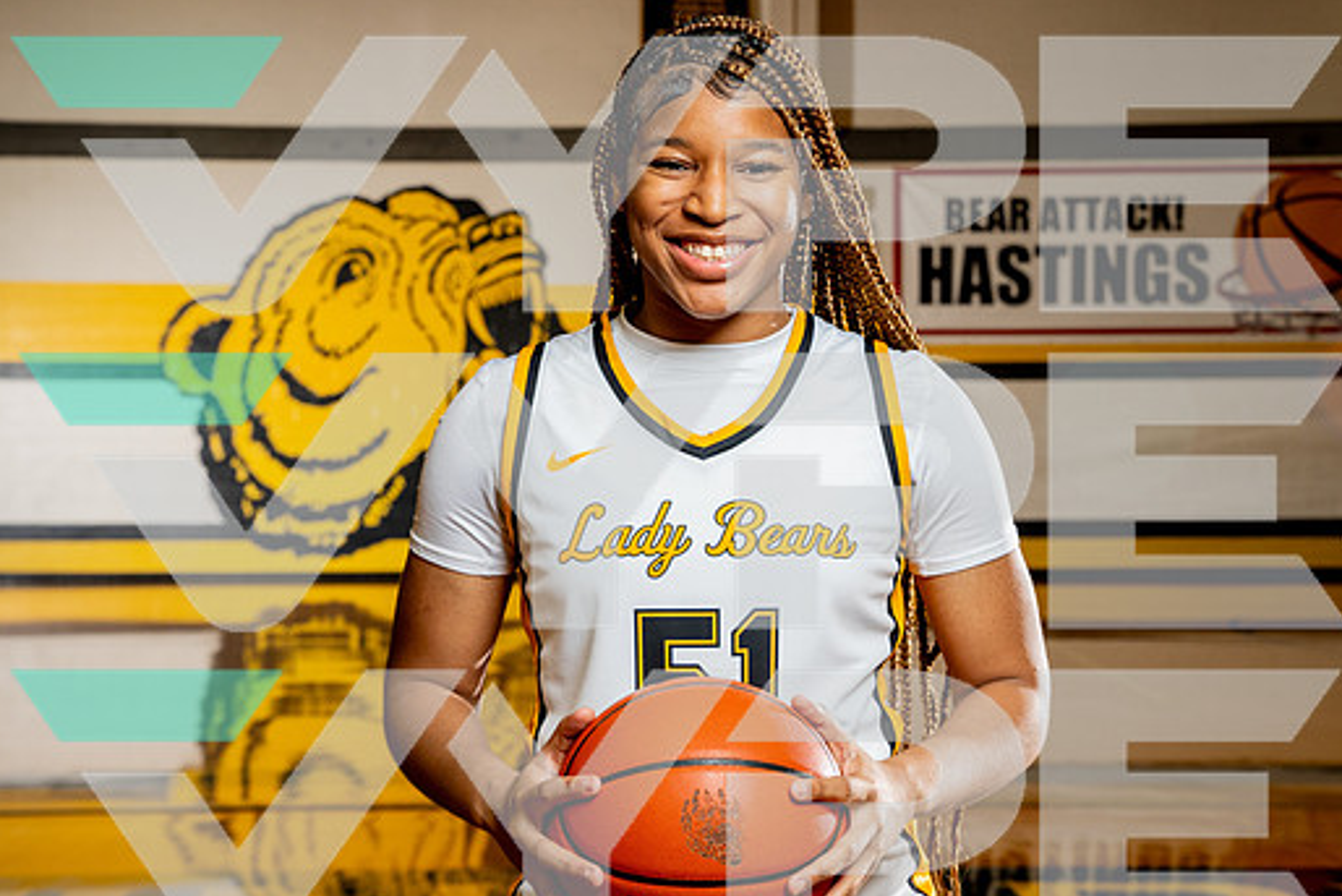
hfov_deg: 28.4
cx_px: 682
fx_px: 2647
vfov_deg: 19.2
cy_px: 494
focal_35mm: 71
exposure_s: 1/250
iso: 800
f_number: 8
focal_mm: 60
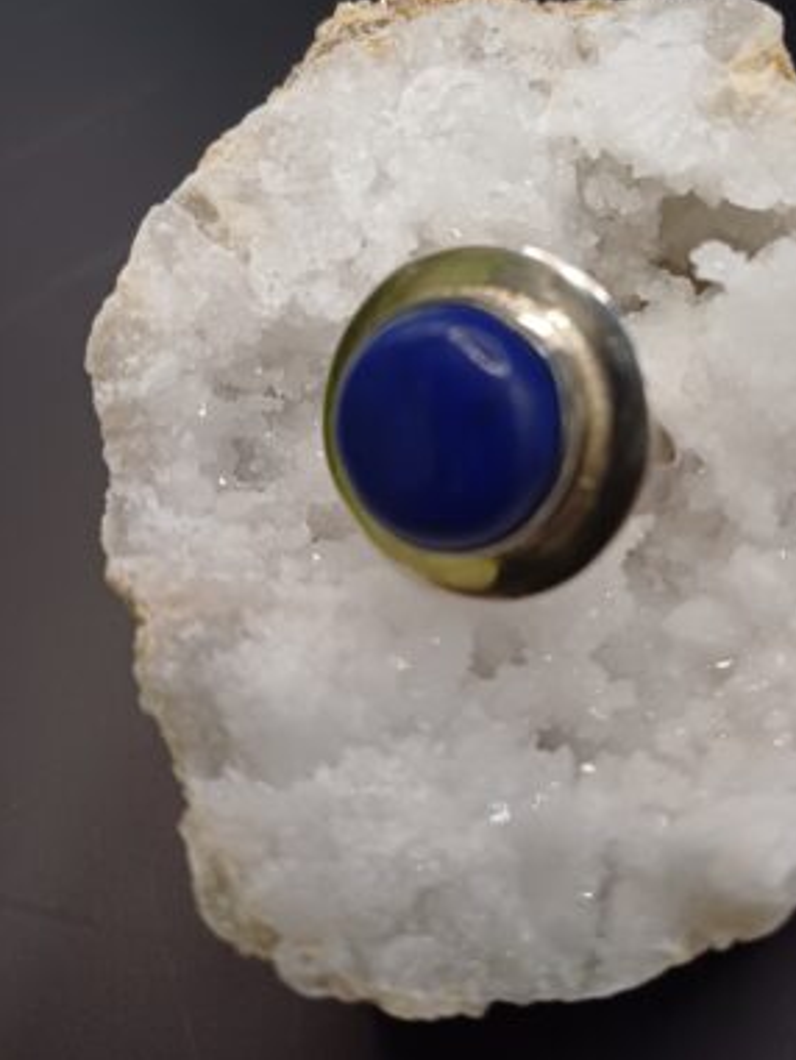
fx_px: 1073
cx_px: 551
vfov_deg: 52.4
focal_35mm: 35
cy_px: 455
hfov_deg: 40.1
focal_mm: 4.65
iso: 250
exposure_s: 1/50
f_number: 1.8
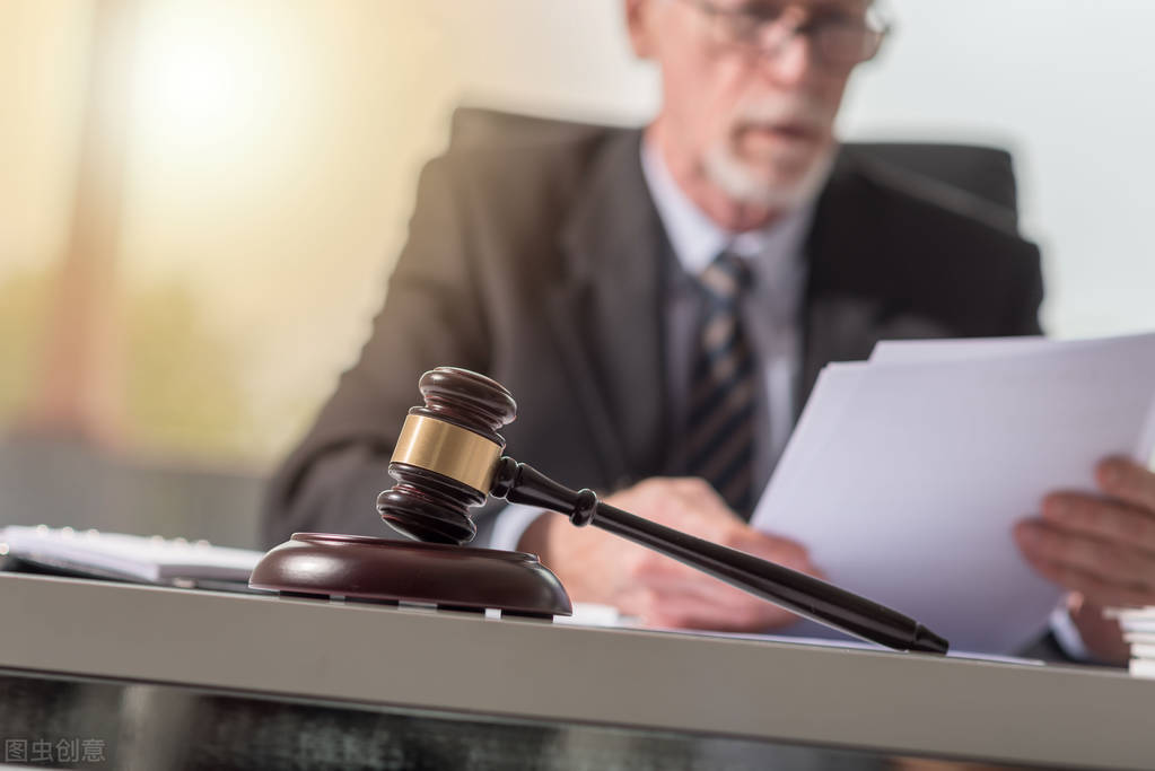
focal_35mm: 85
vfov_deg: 16.1
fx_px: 2728
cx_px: 578
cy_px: 386
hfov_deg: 23.9
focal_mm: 85
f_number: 2.8
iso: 100
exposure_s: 1/200
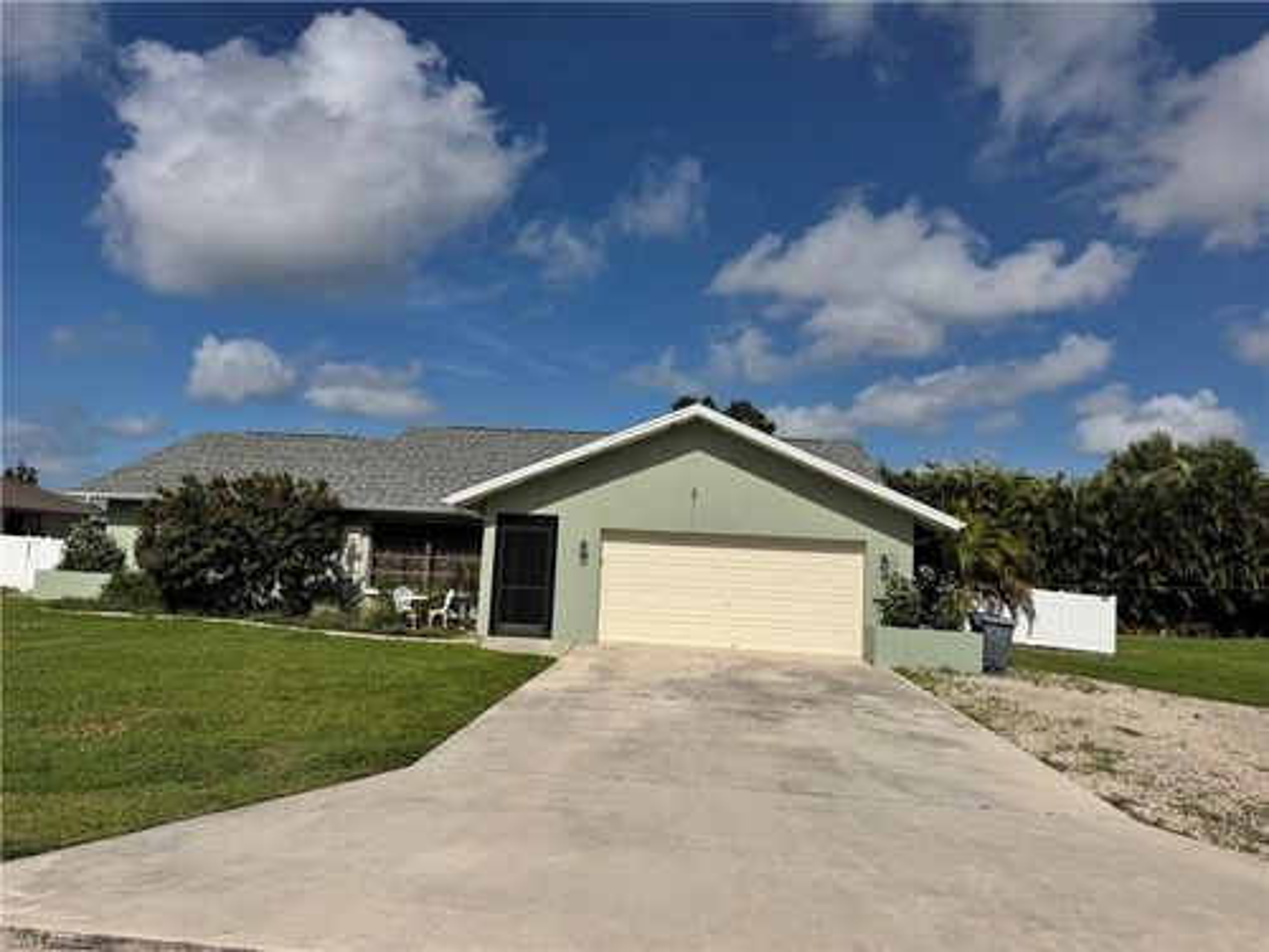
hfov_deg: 71.6
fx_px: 880
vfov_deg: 56.8
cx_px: 634
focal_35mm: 24
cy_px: 476
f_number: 1.78
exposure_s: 1/11905
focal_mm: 6.76
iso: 80
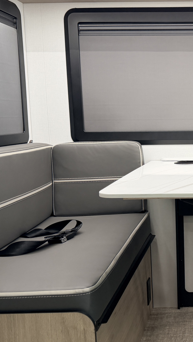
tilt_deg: -6.4
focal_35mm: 48
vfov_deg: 42.9
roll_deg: +0.5
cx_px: 224
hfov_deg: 23.1
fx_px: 437
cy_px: 176
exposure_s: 1/116
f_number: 1.78
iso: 200
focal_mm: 6.76
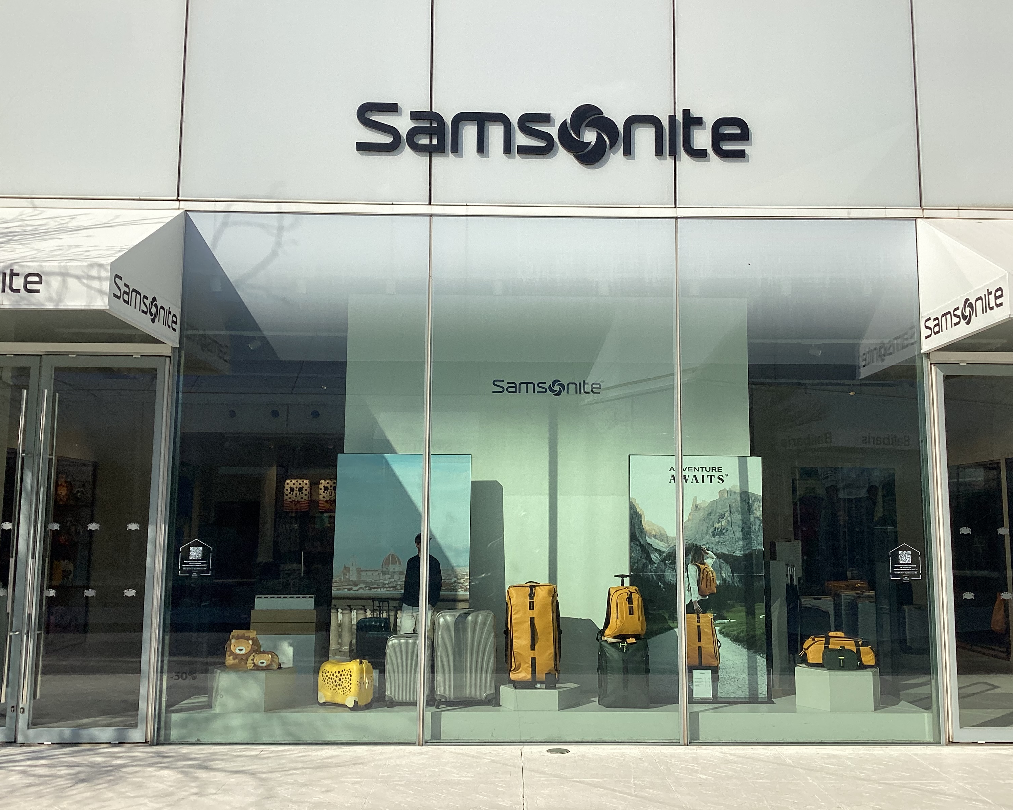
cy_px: 403
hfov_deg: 54.2
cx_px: 534
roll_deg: -0.2
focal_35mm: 33
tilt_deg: +8.0
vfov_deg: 44.5
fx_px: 989
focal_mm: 3.3
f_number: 2.4
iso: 25
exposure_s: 1/2717
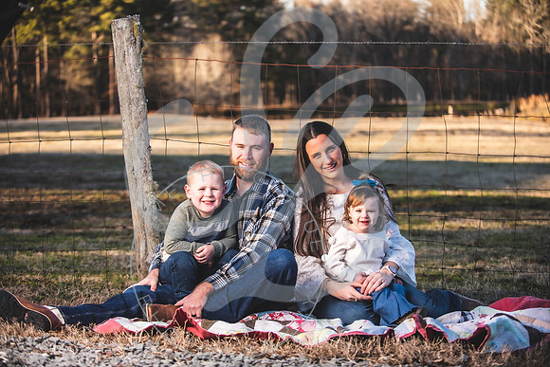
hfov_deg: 28.8
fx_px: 1070
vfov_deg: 19.5
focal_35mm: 70
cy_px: 184
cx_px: 275
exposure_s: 1/400
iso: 100
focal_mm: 70
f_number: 2.8
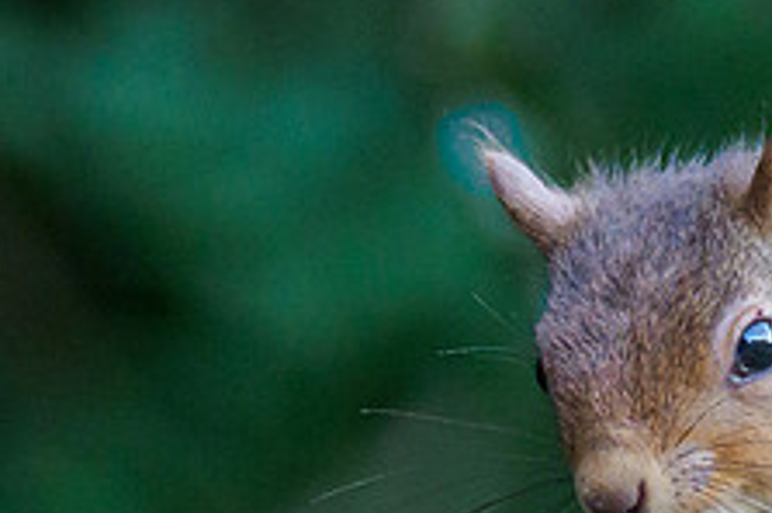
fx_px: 65096
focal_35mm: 3040
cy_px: 394
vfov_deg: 0.5
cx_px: 611
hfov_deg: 0.7
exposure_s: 1/250
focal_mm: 300
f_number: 4
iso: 1250
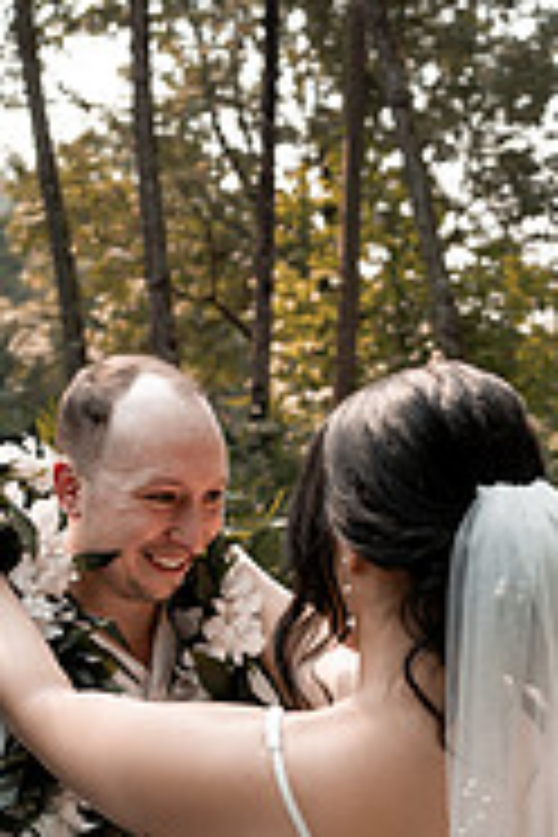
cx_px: 315
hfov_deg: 23.4
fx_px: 1348
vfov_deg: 34.2
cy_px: 562
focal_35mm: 58
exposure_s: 1/1000
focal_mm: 24
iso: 160
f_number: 2.8
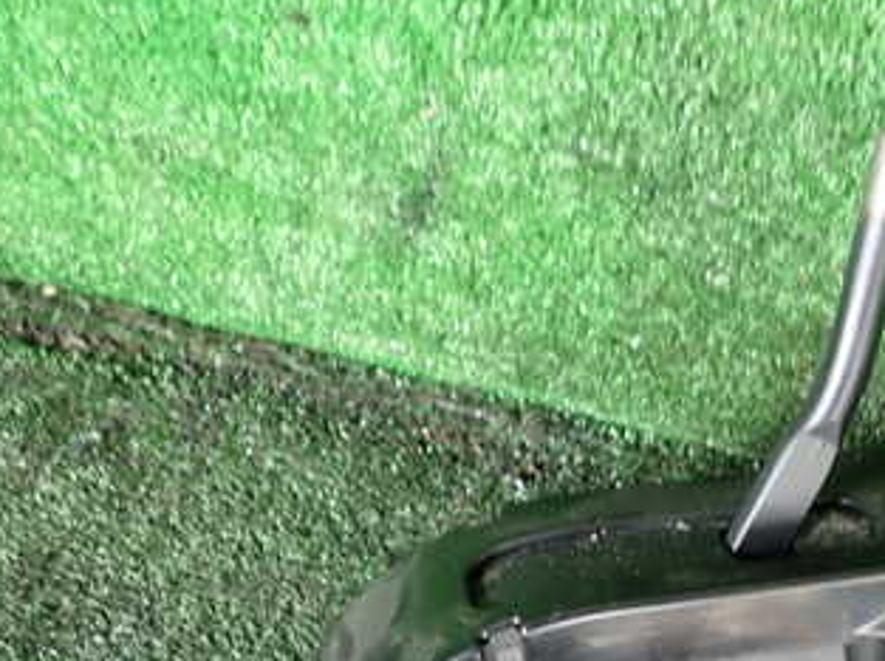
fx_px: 1226
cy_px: 537
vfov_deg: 29.5
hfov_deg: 38.4
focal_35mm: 48
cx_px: 696
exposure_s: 1/40
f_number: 2
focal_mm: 4.5
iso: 200
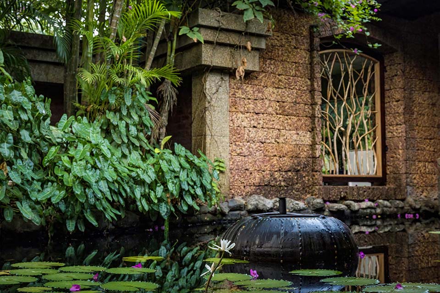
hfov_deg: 45.4
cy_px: 146
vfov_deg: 31.2
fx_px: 526
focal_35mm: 43
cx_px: 220
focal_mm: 43
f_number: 7.1
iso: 12800
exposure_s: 1/200
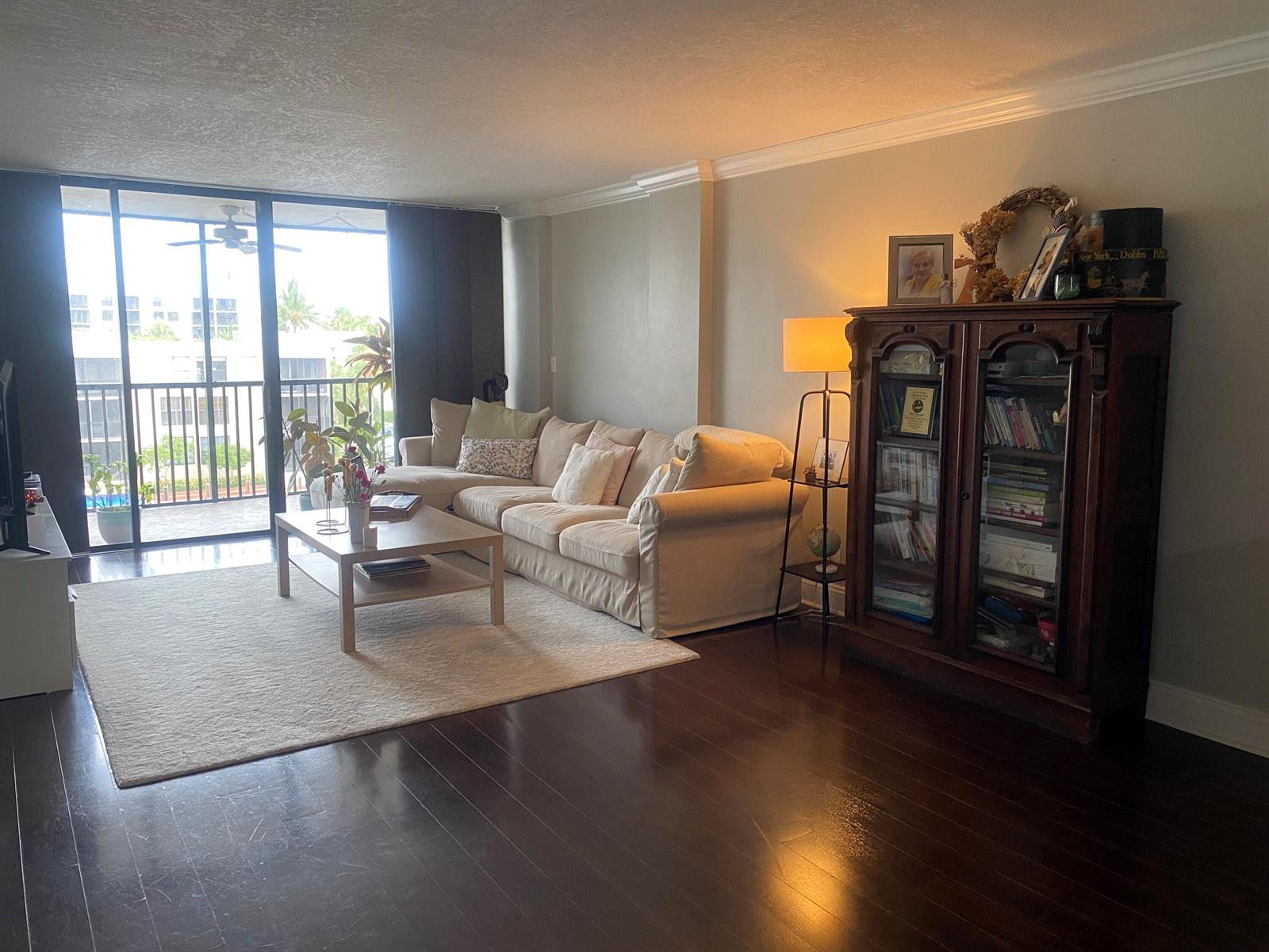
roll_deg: -0.8
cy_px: 476
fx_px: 953
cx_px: 634
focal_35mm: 26
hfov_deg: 67.3
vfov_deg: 53.1
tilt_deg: -7.4
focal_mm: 4.25
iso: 100
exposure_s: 1/60
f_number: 1.8
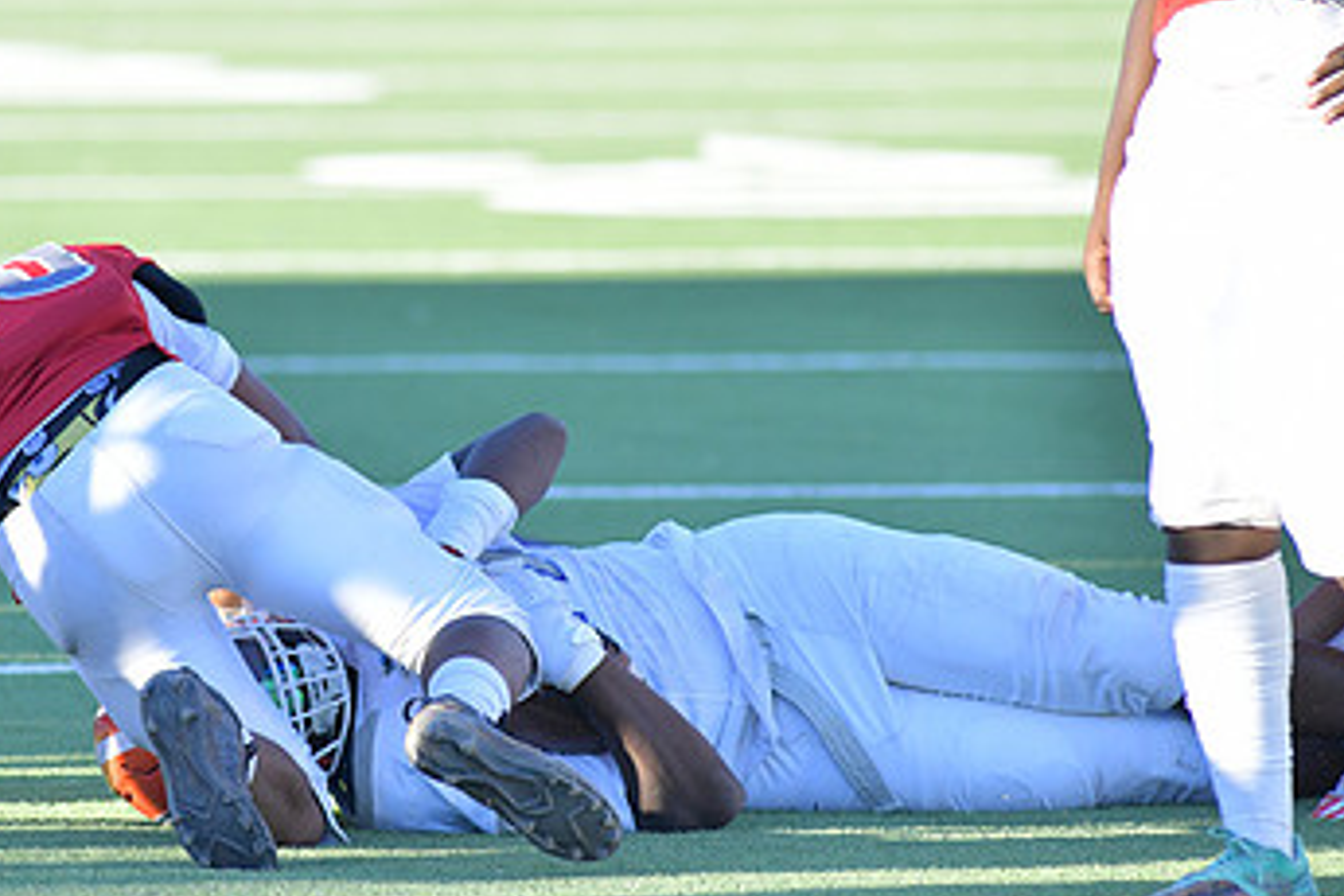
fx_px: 18852
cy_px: 458
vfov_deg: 2.7
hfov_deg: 4.1
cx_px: 323
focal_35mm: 505
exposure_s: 1/3200
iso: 2000
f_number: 5
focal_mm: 300
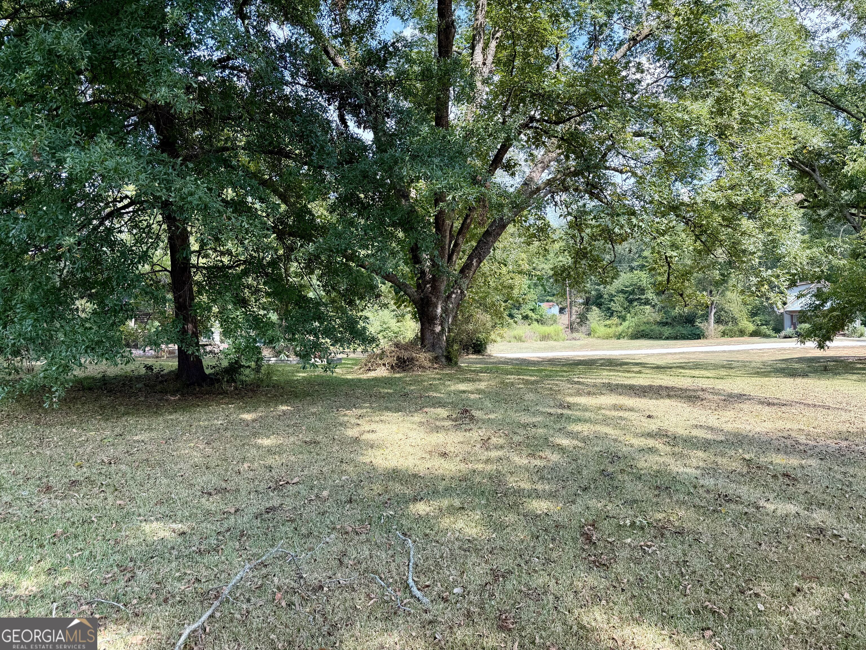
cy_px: 325
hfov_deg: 71.6
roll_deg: +2.5
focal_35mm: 24
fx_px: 600
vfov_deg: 56.8
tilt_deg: -2.0
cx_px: 433
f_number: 1.78
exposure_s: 1/632
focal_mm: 6.76
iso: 80
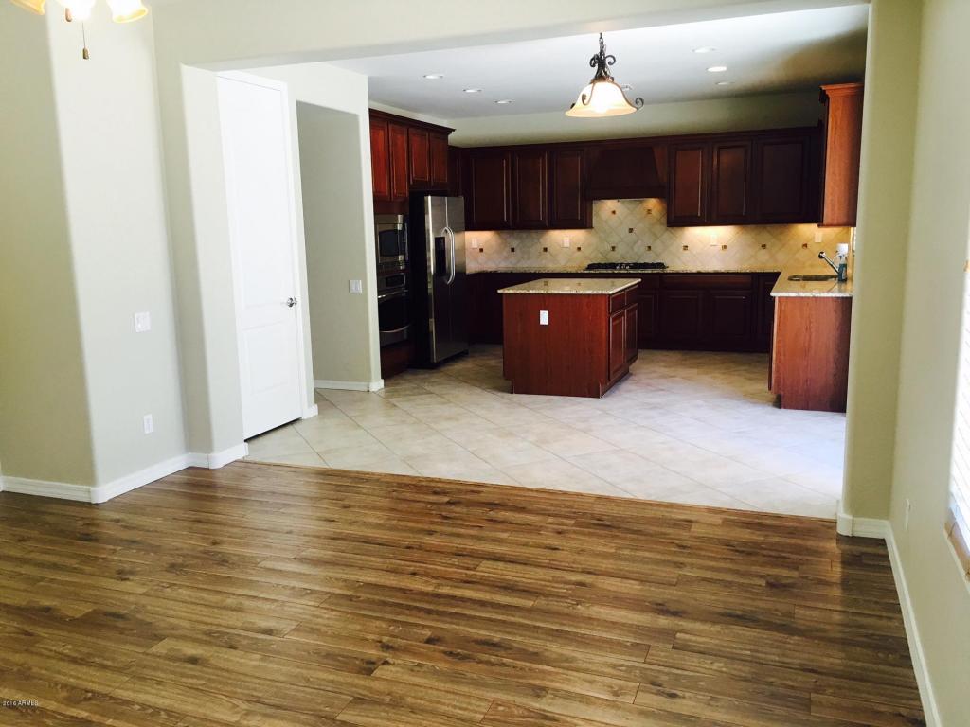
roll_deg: +2.1
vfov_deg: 48.2
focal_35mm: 29
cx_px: 485
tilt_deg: -10.5
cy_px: 364
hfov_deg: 61.7
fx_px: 813
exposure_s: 1/30
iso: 40
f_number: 2.2
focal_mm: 4.15
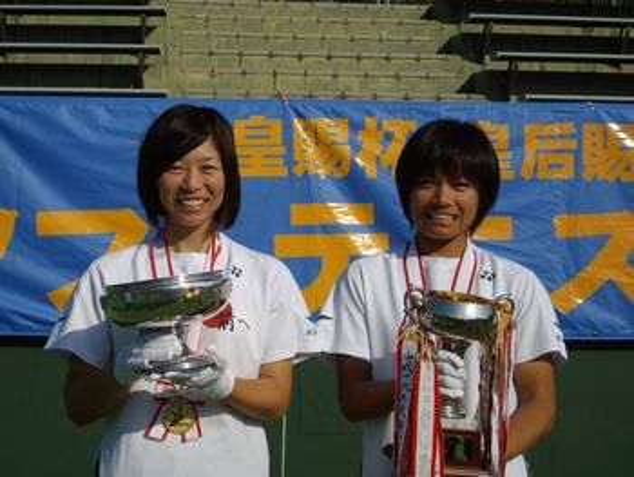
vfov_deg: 15.9
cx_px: 317
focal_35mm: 93
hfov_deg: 21.1
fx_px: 1704
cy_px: 238
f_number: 9.5
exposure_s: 1/400
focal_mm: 15.3
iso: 80
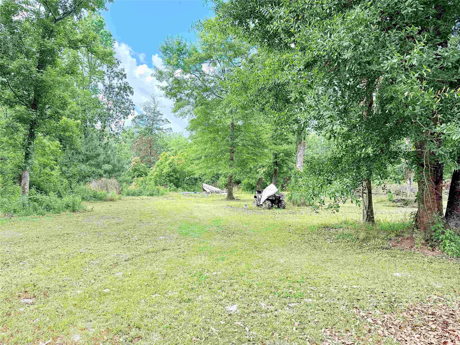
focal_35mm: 24
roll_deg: +0.0
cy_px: 172
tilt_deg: +0.9
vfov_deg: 56.8
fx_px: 319
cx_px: 230
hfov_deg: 71.6
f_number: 1.78
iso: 100
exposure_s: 1/772
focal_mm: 6.76
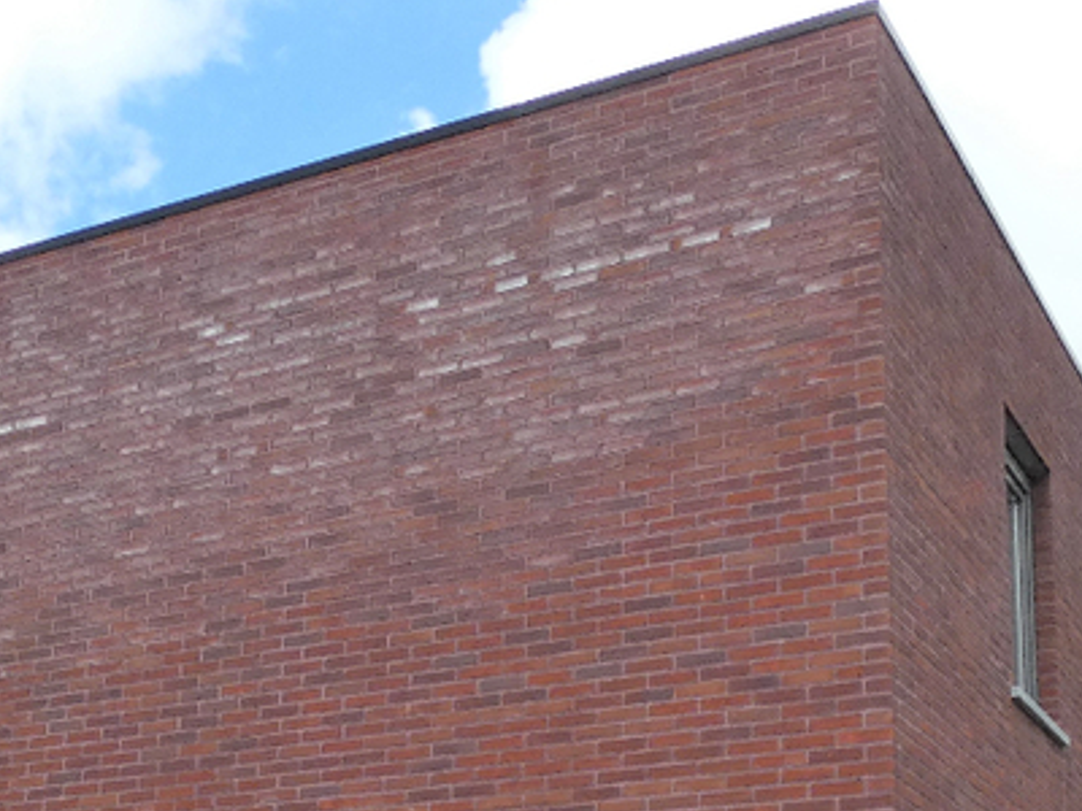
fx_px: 1875
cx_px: 444
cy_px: 843
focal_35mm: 60
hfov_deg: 32.1
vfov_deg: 23.2
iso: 80
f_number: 2.8
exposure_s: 1/800
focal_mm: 3.6
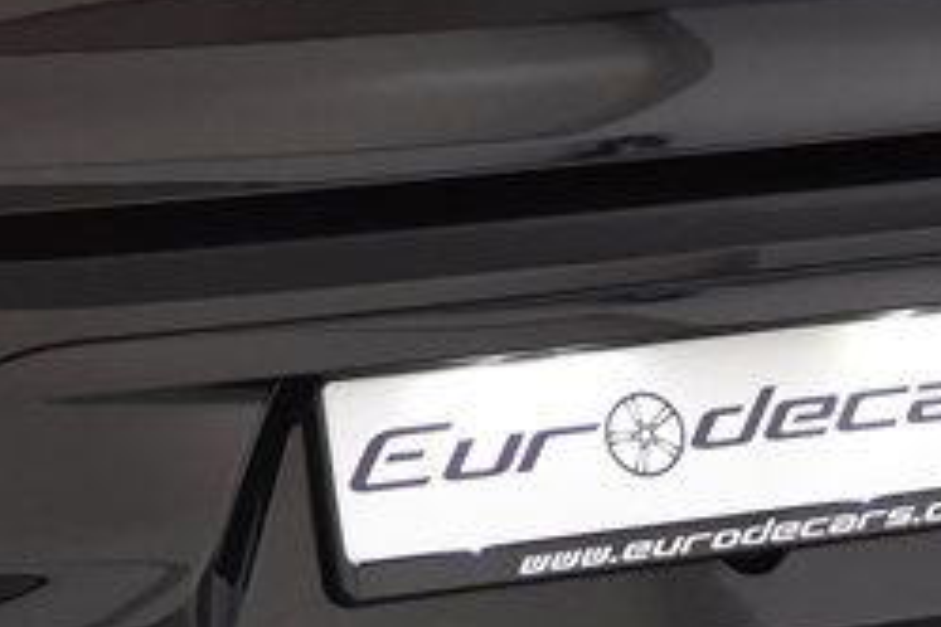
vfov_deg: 6.5
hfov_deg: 9.8
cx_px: 174
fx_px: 5489
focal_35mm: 210
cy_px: 149
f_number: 4
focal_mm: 34
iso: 1600
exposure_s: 1/60
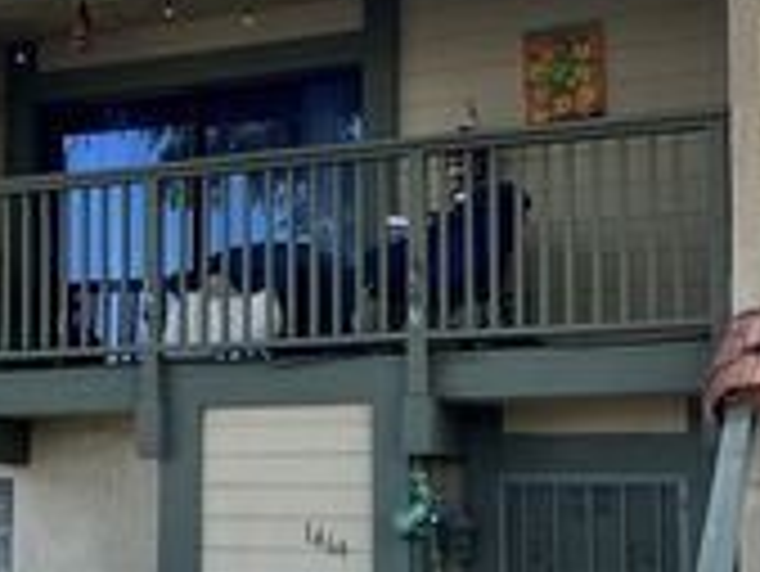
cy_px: 340
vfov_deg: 19.1
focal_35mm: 77
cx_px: 166
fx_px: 1692
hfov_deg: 25.0
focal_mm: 5.7
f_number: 1.5
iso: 50
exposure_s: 1/723
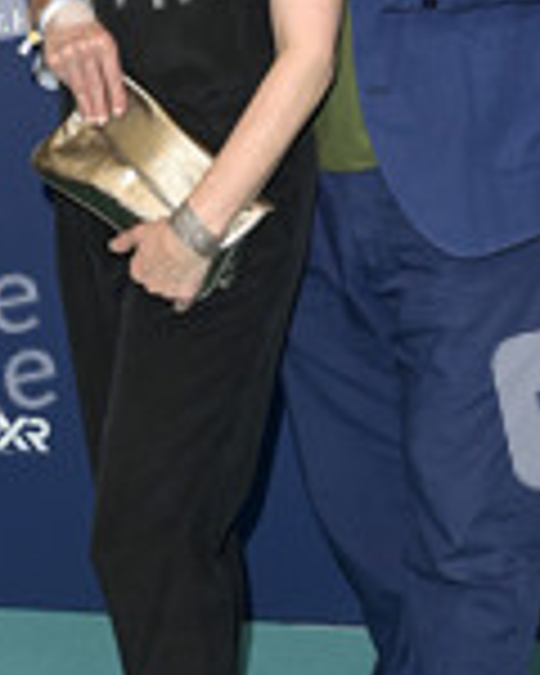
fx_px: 2397
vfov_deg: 15.9
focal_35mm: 120
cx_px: 315
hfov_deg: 12.8
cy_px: 158
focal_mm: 48
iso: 800
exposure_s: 1/250
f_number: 6.3
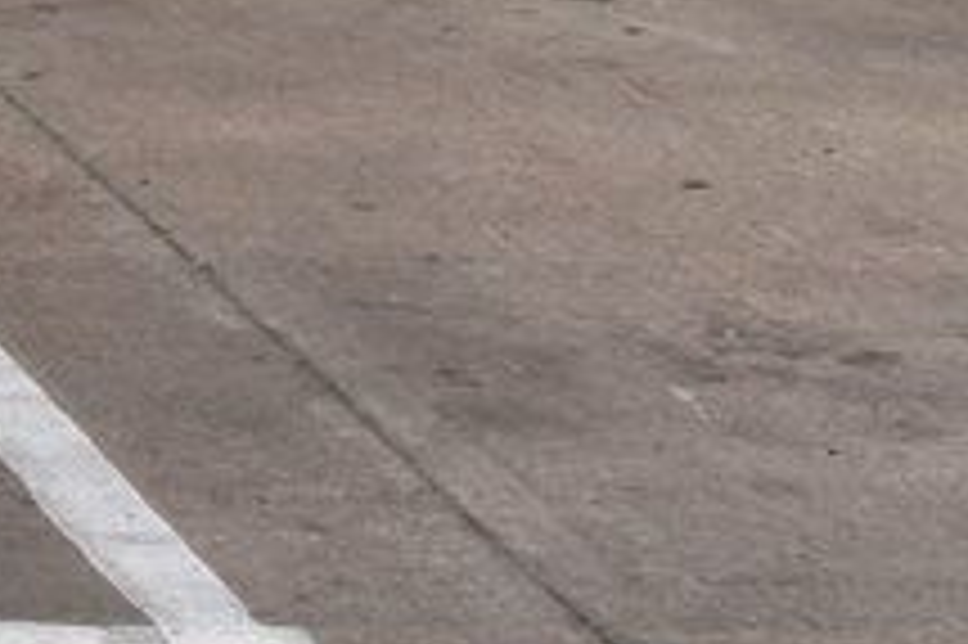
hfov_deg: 8.8
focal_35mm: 214
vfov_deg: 6.2
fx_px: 5750
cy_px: -806
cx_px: -1261
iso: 200
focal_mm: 30
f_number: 11
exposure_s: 1/640
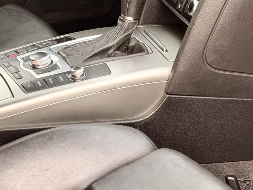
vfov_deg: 10.9
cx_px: 99
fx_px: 987
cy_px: -2
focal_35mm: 135
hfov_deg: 14.6
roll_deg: -1.9
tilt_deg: -18.8
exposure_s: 1/271
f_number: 1.78
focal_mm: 6.76
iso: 64
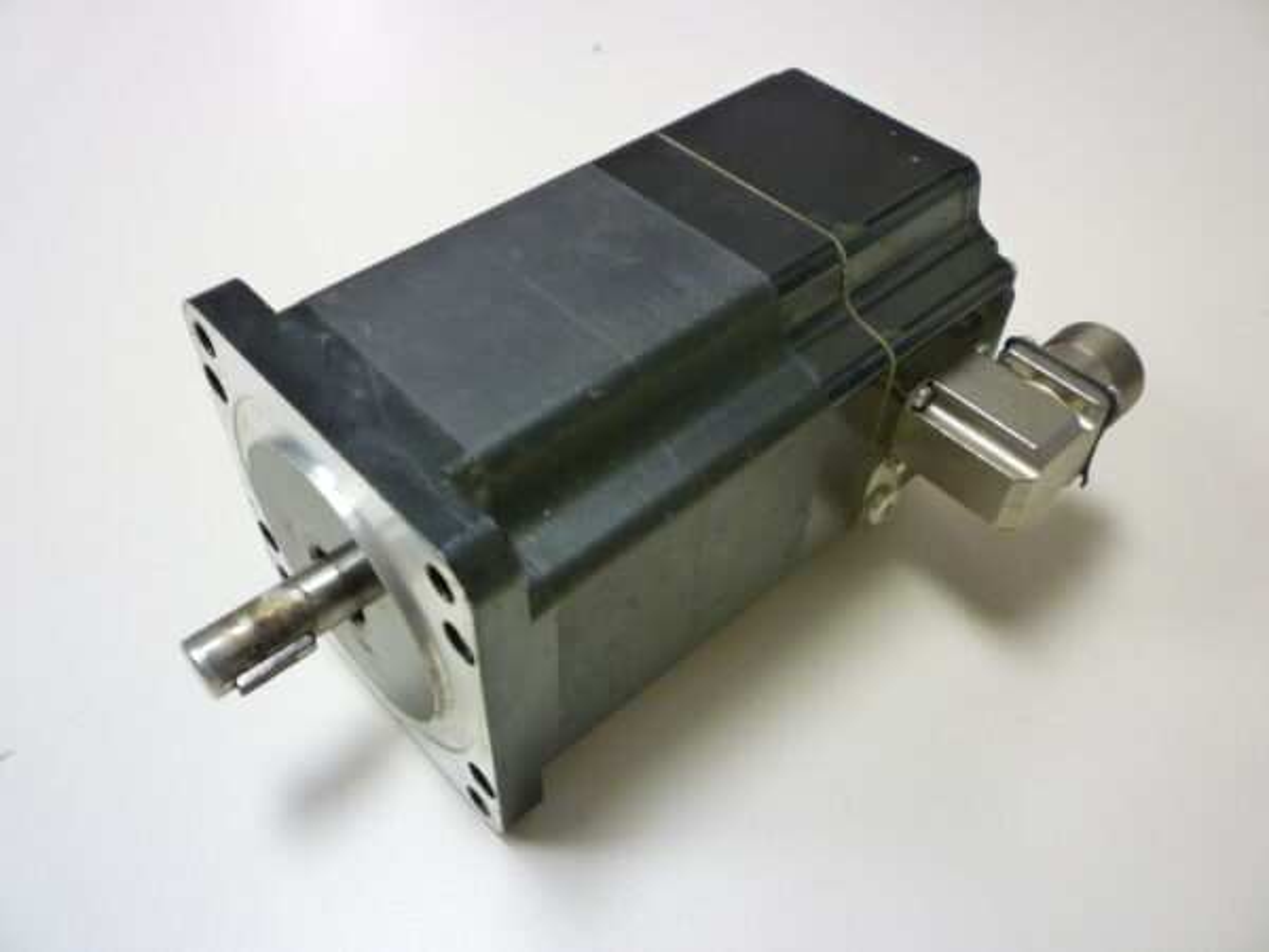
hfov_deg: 61.7
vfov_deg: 48.2
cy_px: 476
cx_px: 634
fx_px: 1063
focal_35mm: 29
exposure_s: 1/13
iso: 400
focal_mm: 5.2
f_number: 3.3
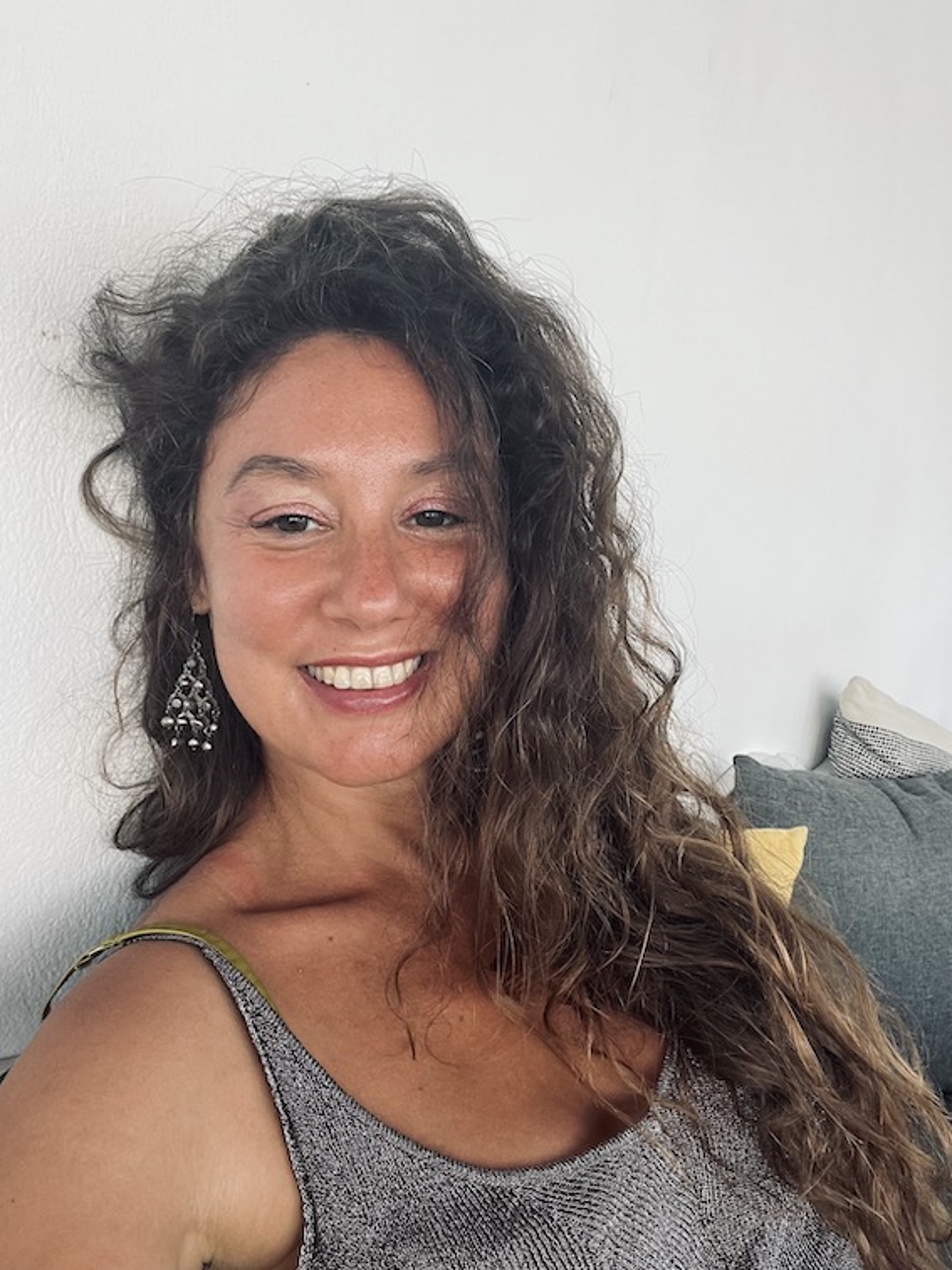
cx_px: 476
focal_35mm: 30
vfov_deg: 60.0
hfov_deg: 46.8
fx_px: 1100
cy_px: 635
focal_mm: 2.71
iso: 100
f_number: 2.2
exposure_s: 1/77
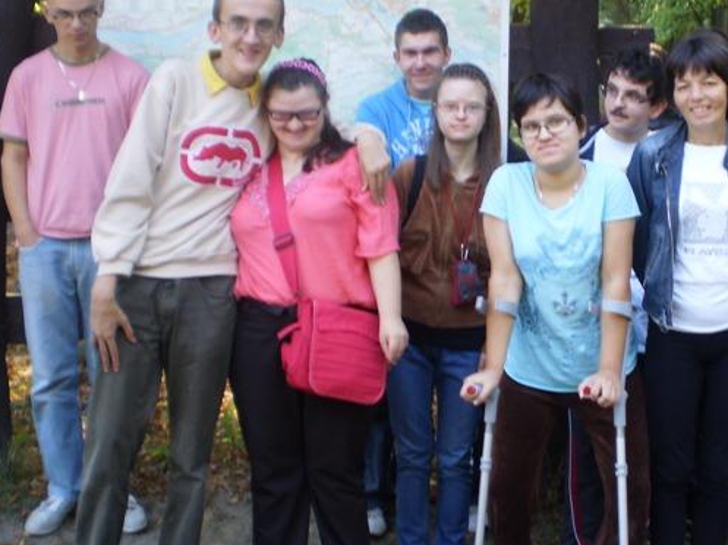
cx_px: 495
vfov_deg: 25.2
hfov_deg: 32.9
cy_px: 226
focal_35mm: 58
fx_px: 1219
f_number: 3.1
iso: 64
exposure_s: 1/60
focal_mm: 6.3
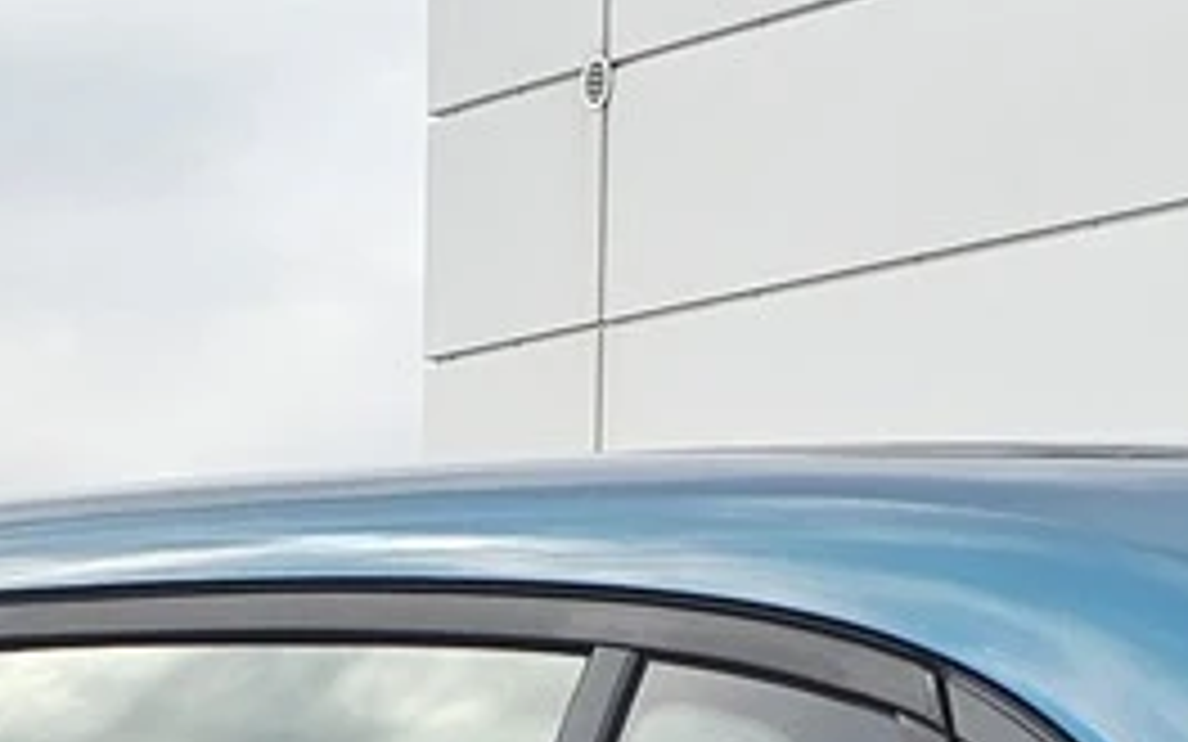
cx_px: 428
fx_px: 4792
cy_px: 2154
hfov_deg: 14.1
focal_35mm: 148
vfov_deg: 7.8
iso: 10
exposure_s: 1/441
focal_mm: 6.3
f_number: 1.7
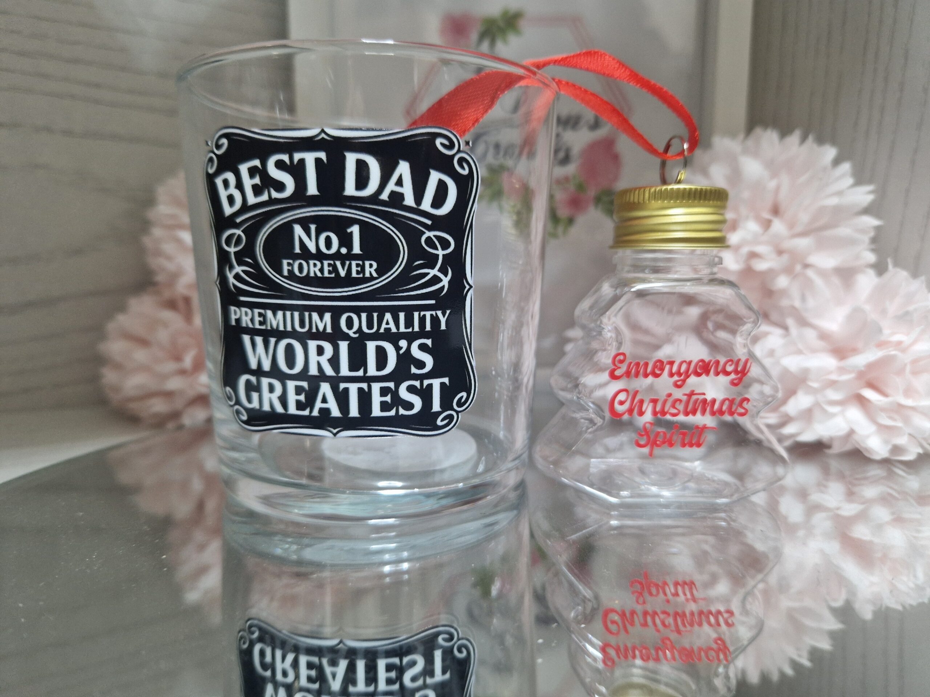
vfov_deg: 58.9
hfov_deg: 73.9
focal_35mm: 23
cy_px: 348
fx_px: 618
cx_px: 465
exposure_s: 1/33
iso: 320
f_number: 1.8
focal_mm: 5.4
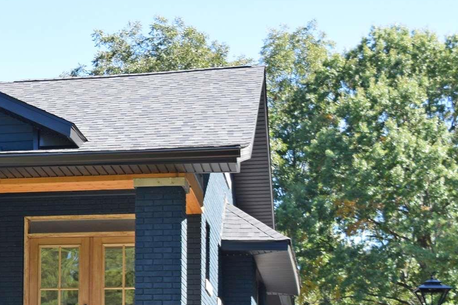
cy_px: 311
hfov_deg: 16.7
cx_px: -74
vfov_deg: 11.5
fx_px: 1501
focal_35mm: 118
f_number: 6.3
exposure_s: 1/160
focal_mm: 26
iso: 100
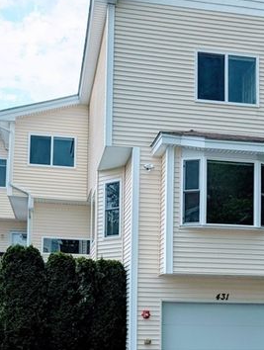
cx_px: 120
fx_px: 456
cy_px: 286
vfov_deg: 40.1
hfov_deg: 32.3
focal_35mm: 45
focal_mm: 6.9
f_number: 1.68
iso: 30
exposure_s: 1/194
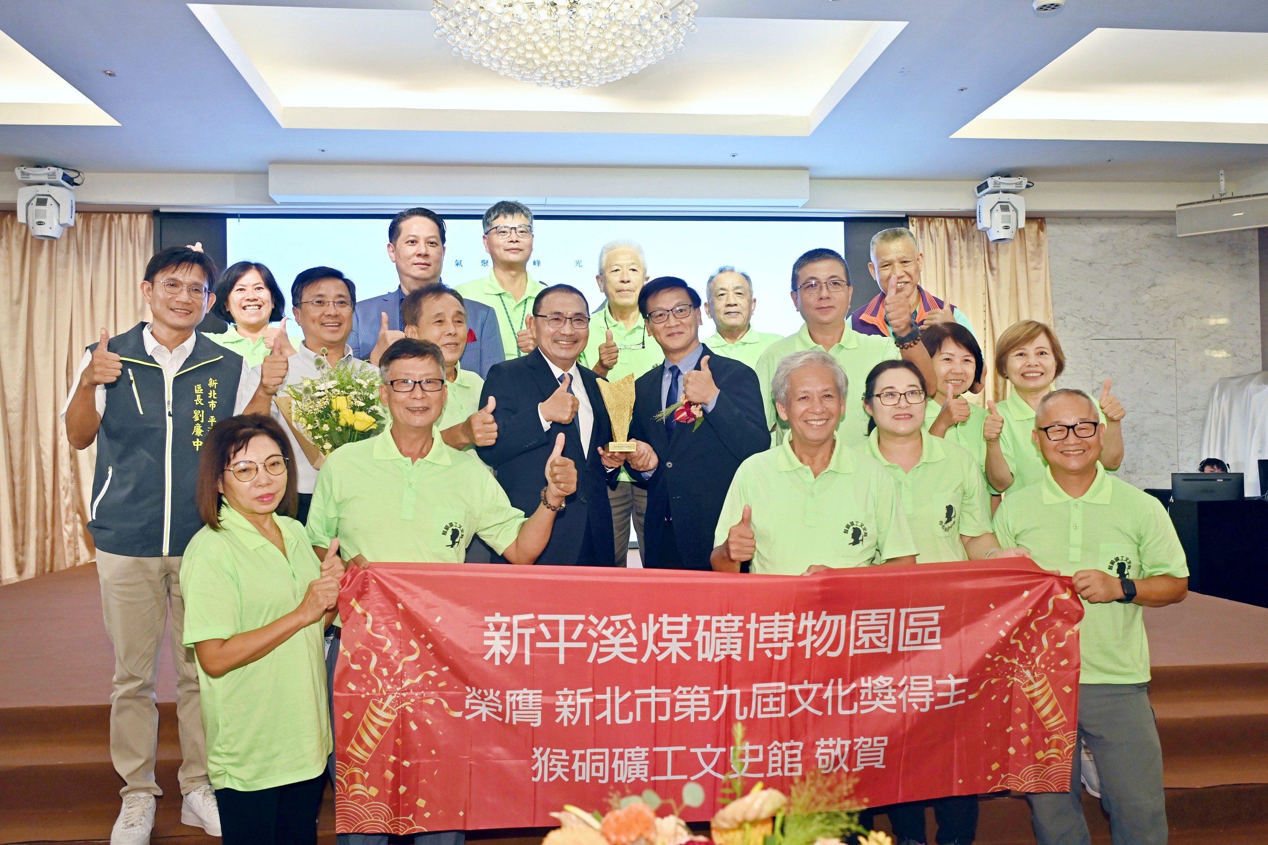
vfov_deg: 42.3
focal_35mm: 31
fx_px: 1092
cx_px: 634
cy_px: 422
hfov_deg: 60.3
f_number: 4
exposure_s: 1/125
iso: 1000
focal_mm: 31
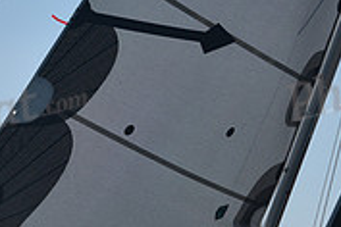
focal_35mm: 230
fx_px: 2178
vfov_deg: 6.0
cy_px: 199
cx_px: 189
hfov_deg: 8.9
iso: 250
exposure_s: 1/1000
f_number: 6.3
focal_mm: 70
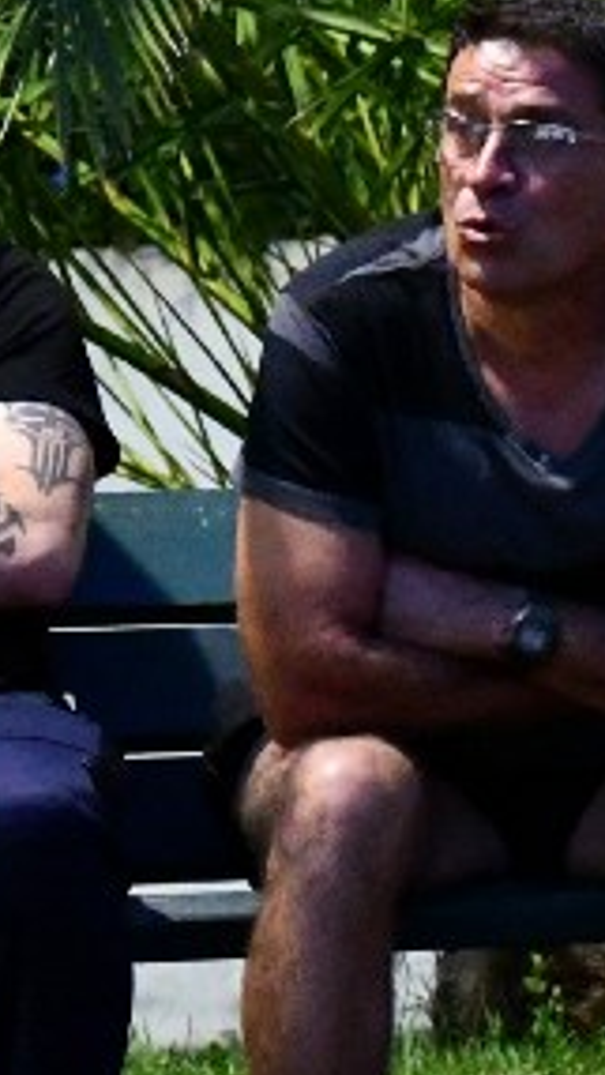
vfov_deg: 5.5
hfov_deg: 3.1
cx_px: 973
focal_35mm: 393
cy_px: 590
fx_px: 11202
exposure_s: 1/60
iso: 12800
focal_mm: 70
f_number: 5.3
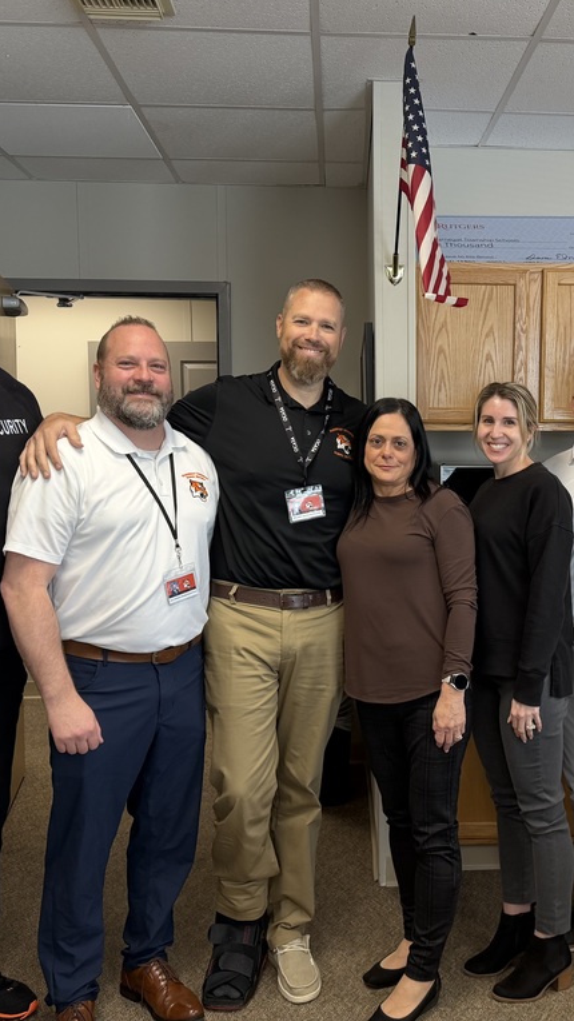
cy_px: 510
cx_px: 404
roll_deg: -0.2
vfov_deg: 56.6
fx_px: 948
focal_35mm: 35
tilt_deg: -4.2
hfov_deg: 33.3
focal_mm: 6.76
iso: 160
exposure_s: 1/120
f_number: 1.78
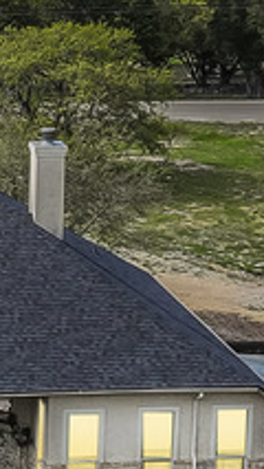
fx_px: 2200
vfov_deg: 12.2
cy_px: 269
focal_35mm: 177
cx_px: -199
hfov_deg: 6.7
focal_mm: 12.29
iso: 200
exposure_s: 1/2000
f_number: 2.8
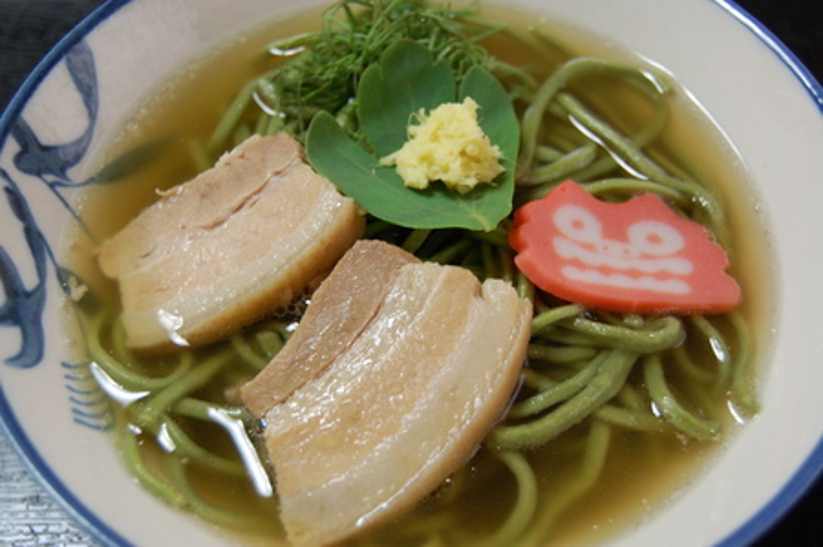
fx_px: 1302
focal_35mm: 57
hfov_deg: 35.1
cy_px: 274
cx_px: 412
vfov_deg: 23.7
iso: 800
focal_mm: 38
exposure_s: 1/8
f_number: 5
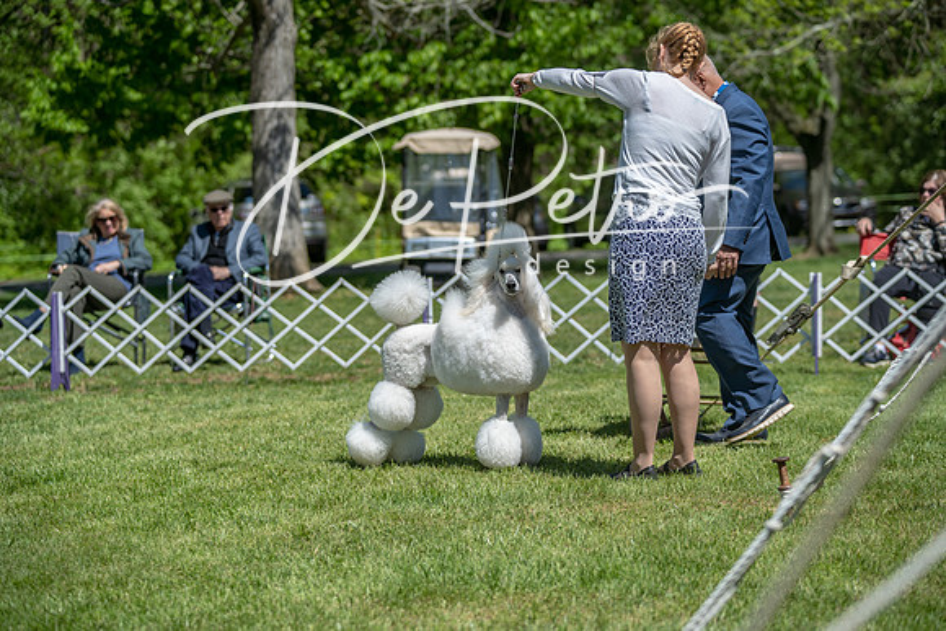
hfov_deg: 19.5
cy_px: 316
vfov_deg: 13.0
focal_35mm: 105
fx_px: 2760
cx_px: 473
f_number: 4
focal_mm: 105
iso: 100
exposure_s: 1/1000
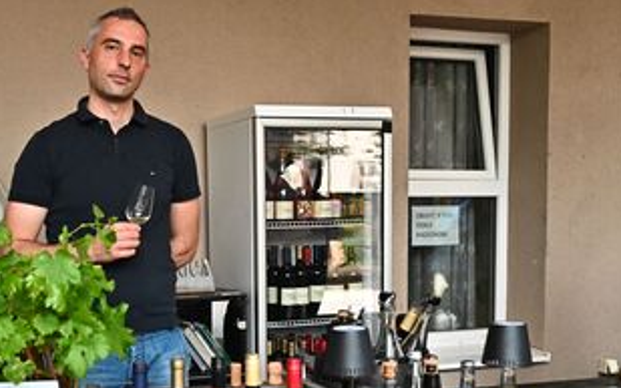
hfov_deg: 38.2
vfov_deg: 24.6
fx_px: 880
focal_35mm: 52
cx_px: 185
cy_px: 294
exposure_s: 1/400
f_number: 5
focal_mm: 35
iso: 4000
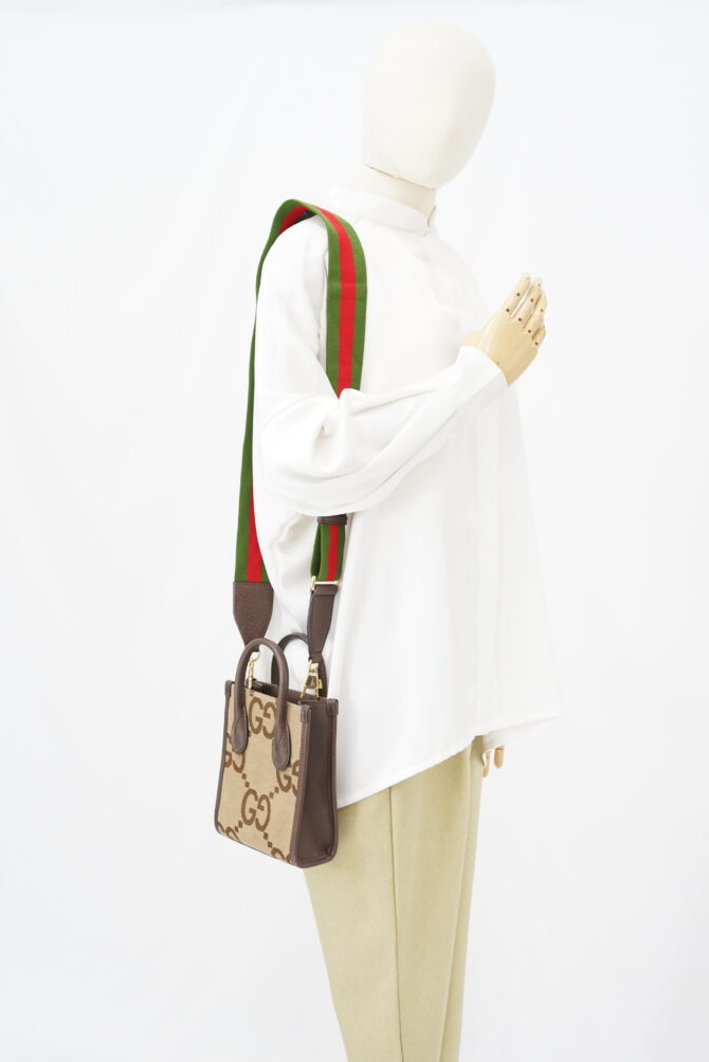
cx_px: 360
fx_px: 1505
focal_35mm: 51
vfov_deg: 38.9
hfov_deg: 26.5
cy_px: 526
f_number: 6.3
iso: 640
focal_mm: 50
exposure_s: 1/6
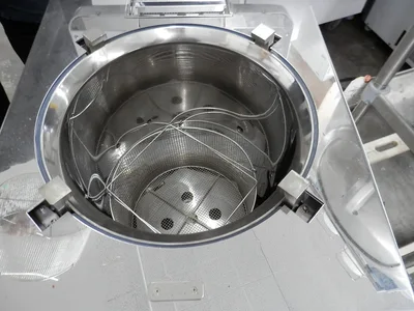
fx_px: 299
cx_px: 207
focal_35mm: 25
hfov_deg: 69.4
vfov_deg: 54.9
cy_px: 156
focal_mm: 4.5
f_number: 3
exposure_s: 1/10
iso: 200
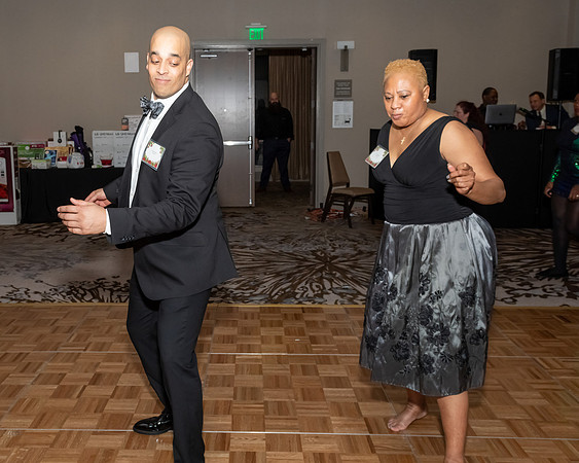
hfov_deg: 51.3
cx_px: 221
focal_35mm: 35
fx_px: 596
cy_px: 193
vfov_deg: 42.3
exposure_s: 1/250
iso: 500
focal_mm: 17
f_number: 6.3
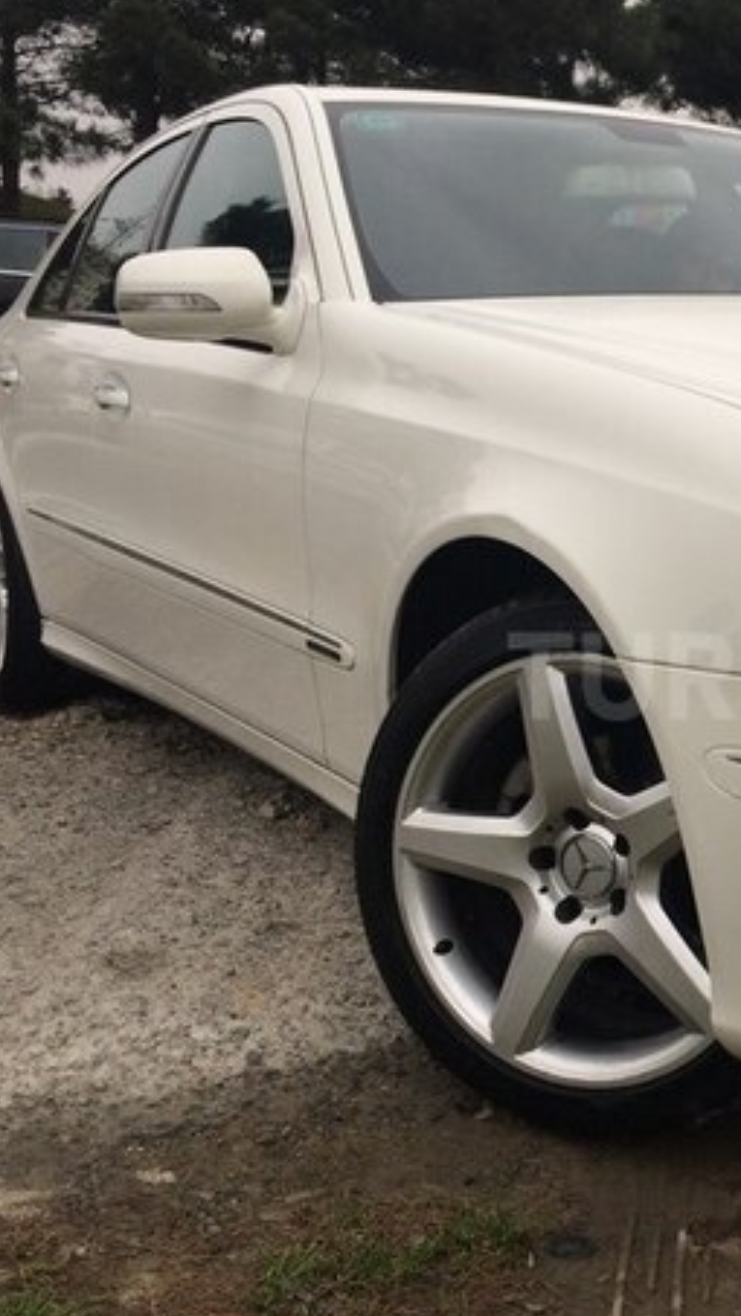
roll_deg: +0.0
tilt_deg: -12.1
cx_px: 805
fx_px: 1606
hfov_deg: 24.3
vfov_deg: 44.6
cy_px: 675
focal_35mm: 46
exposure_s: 1/100
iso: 32
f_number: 2.2
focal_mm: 4.15
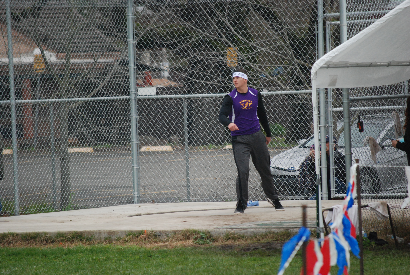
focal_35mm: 300
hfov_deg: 6.9
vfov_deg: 4.6
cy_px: 138
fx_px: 3421
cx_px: 205
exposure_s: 1/500
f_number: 5.6
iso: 1000
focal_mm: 200
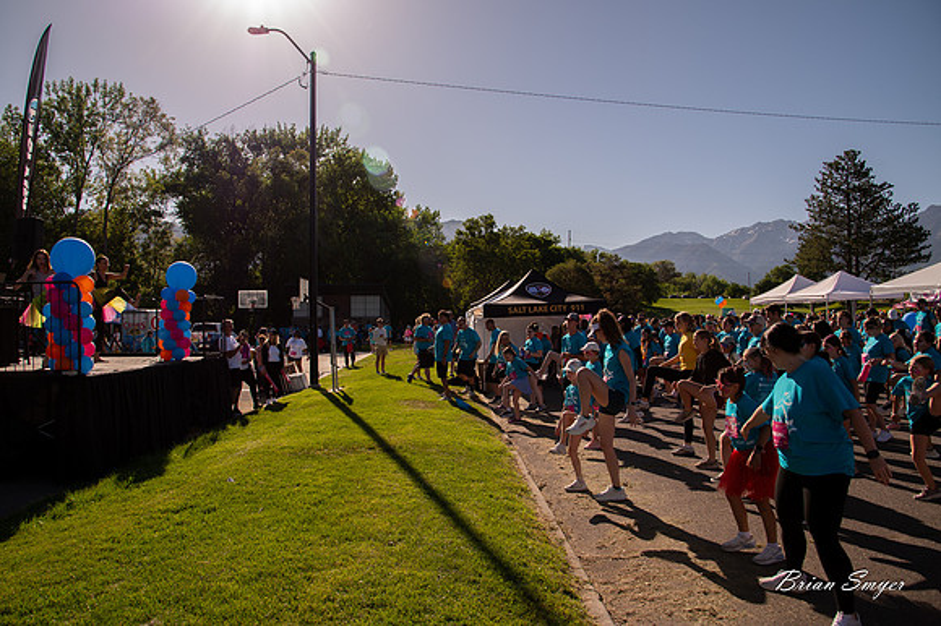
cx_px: 456
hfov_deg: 70.9
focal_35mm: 25
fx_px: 660
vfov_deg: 50.8
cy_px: 313
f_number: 8
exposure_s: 1/500
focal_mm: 24
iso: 200
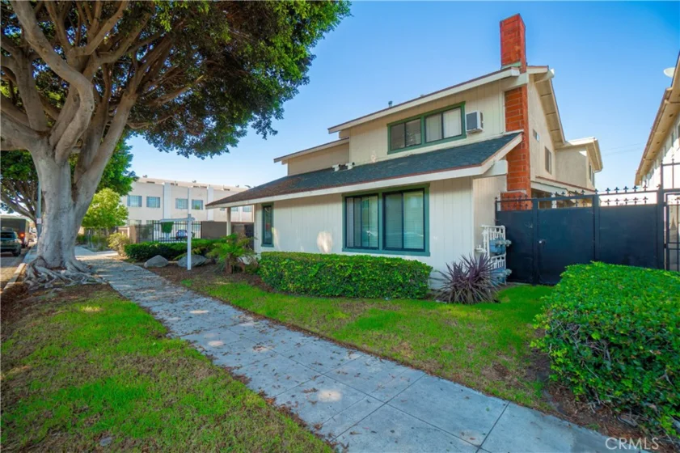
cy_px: 226
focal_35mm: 15
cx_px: 340
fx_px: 283
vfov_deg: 77.3
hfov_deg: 100.4
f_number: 8
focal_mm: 10
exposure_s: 1/80
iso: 100
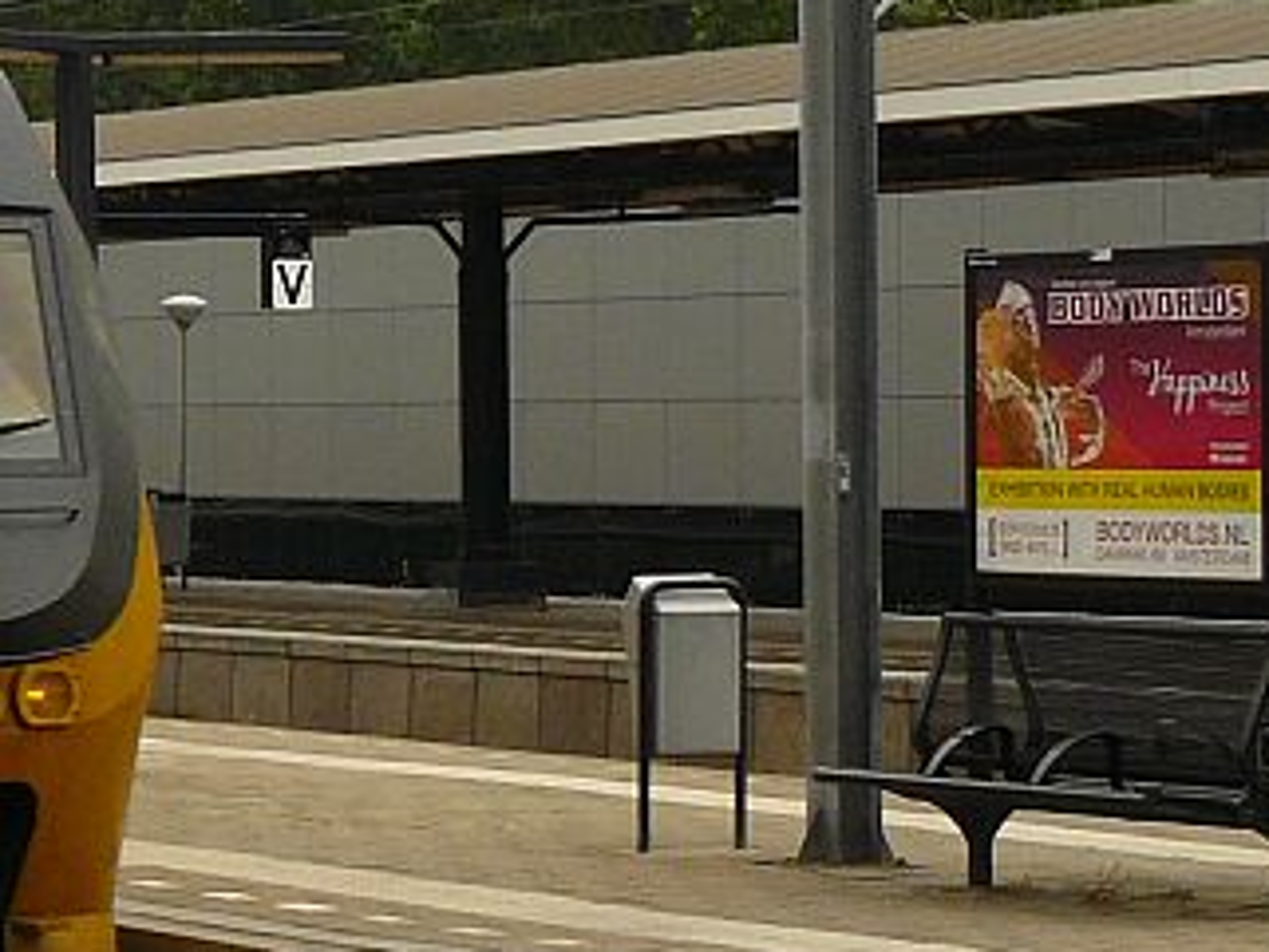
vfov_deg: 8.6
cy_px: 438
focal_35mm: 172
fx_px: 6308
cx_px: -542
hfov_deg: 11.1
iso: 100
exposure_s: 1/250
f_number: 5
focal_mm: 7.6
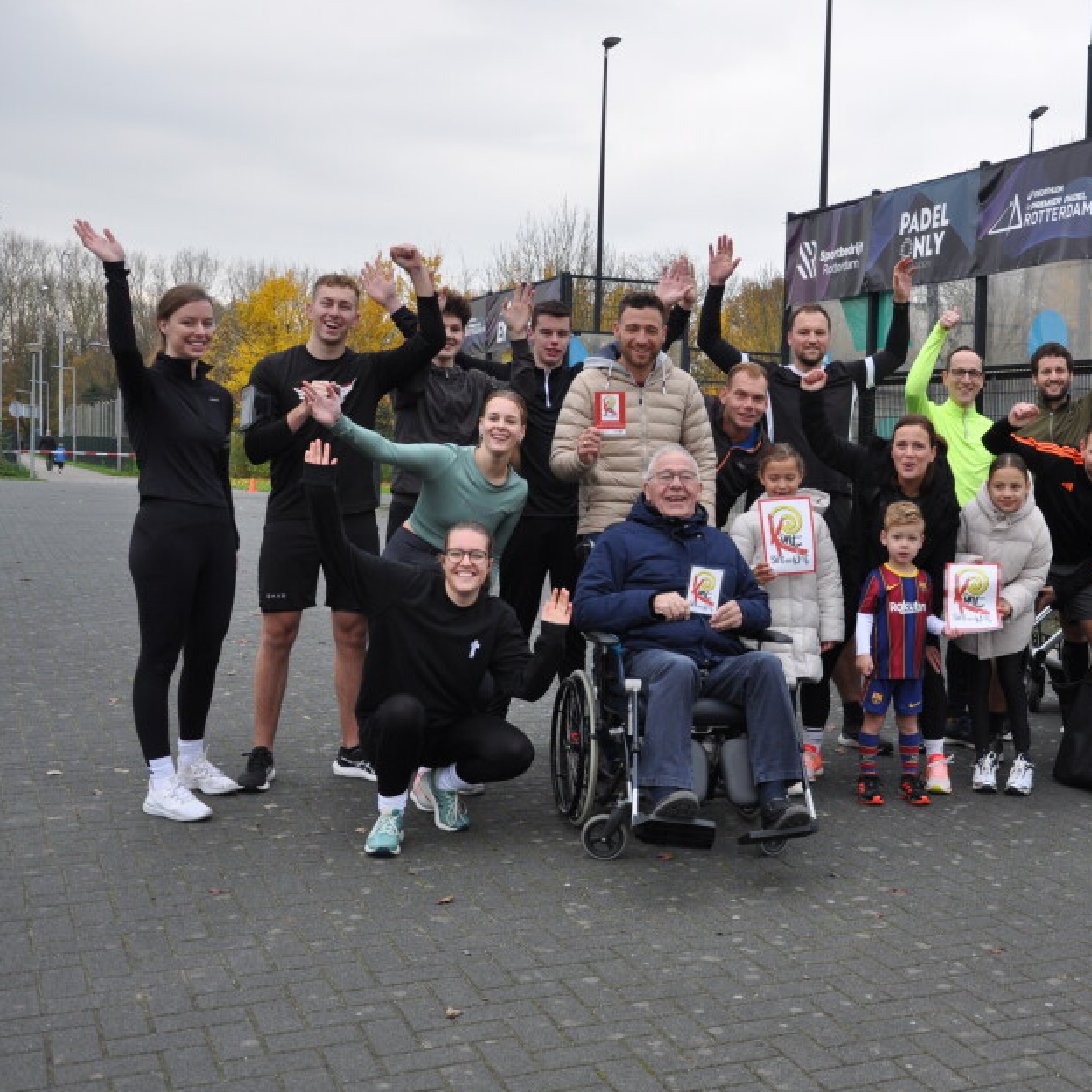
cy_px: 546
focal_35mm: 47
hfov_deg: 35.3
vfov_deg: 36.1
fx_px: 1677
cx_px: 807
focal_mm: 24
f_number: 5.6
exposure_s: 1/125
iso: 400
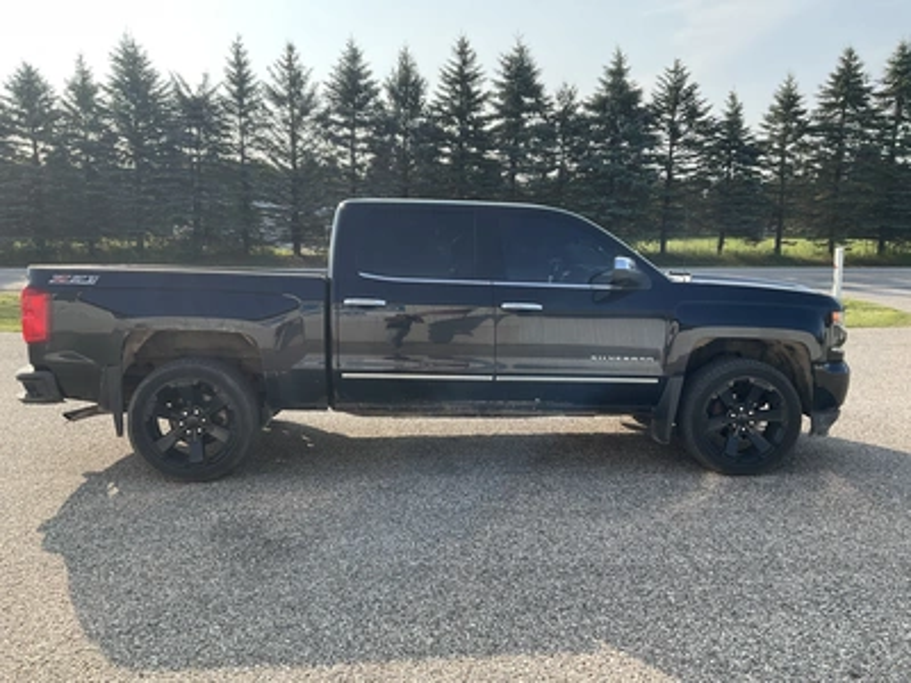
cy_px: 342
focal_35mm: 29
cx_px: 456
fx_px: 763
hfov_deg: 61.7
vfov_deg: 48.2
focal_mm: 3
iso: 25
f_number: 1.8
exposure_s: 1/719
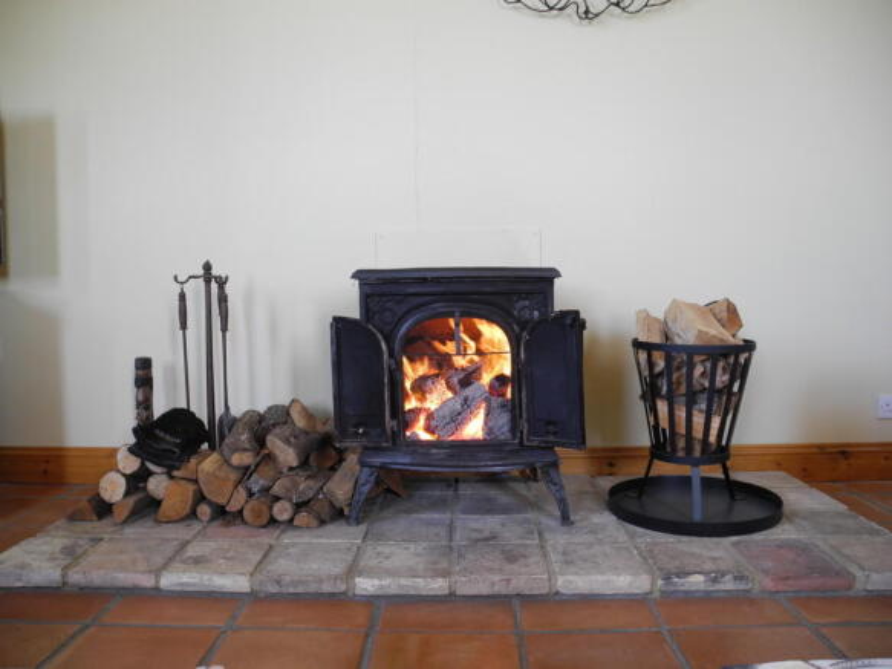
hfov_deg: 63.5
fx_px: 721
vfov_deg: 49.7
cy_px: 334
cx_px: 446
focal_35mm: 28
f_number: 2.8
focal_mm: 6
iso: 193
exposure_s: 1/30
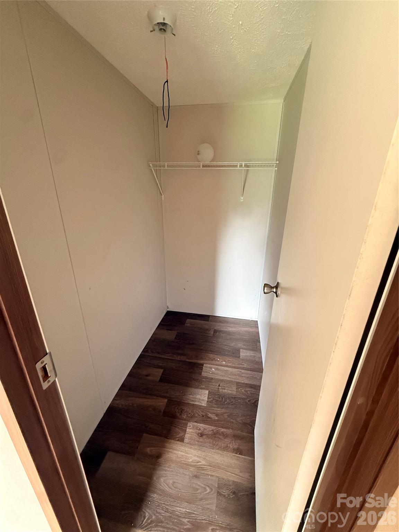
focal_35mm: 14
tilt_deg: -19.8
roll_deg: -1.0
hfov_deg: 85.7
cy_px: 266
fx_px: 215
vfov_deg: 102.1
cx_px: 200
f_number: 2.2
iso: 800
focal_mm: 2.22
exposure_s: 1/60
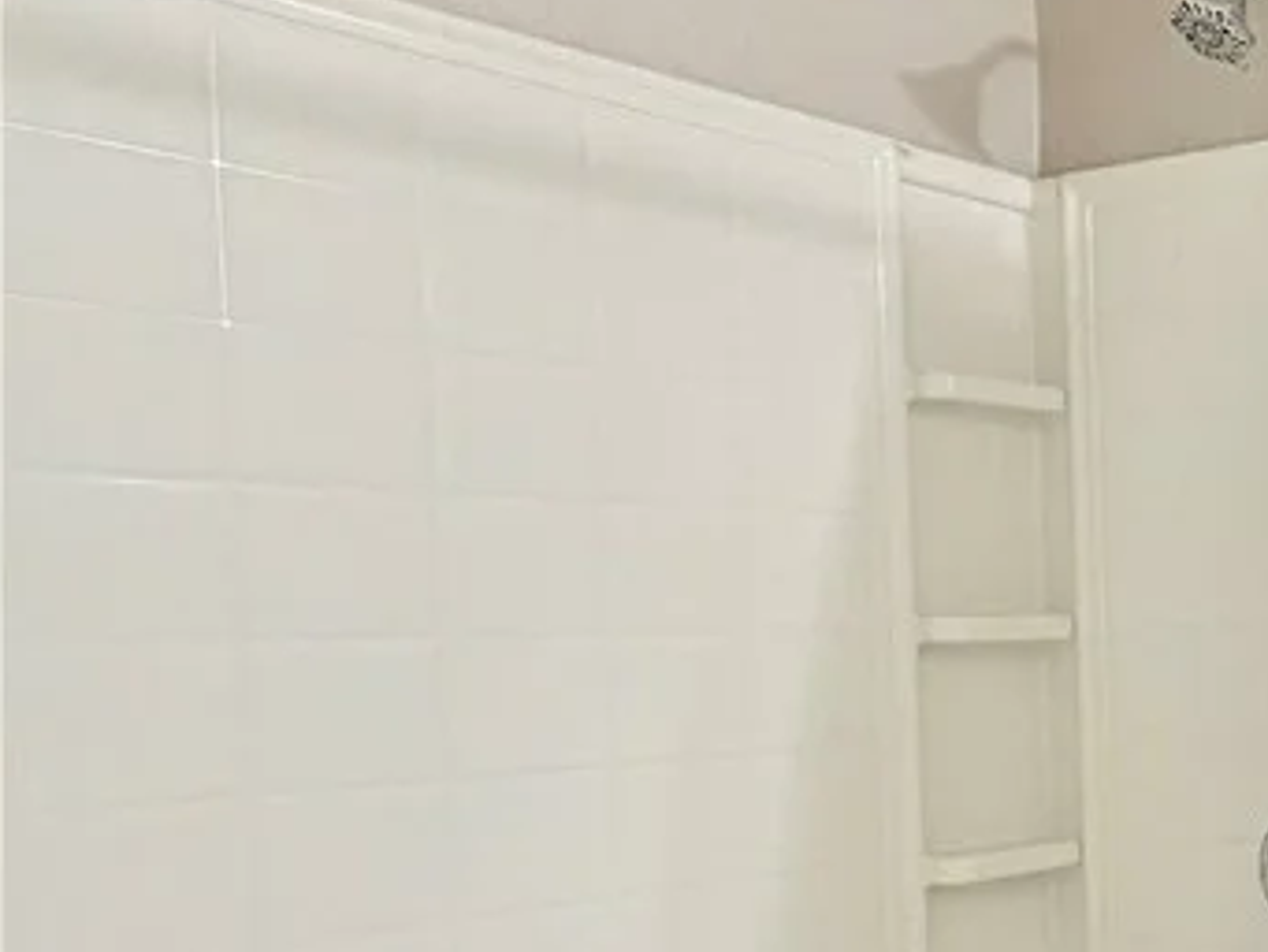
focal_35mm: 42
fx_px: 1539
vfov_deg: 34.0
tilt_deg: -1.9
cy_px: 658
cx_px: 1900
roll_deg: +0.8
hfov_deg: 28.7
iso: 200
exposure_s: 1/120
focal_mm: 2.22
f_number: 2.2
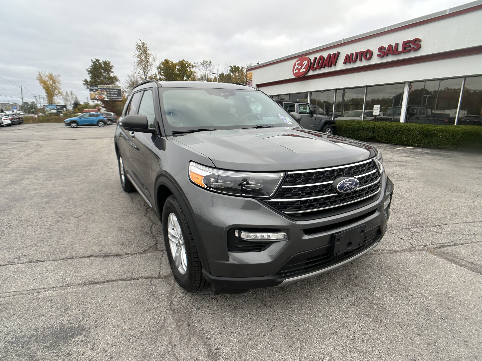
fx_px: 362
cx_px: 241
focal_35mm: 26
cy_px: 180
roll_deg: -1.1
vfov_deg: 53.1
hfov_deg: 67.3
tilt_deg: -14.0
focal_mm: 5.7
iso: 50
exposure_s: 1/397
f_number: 1.5
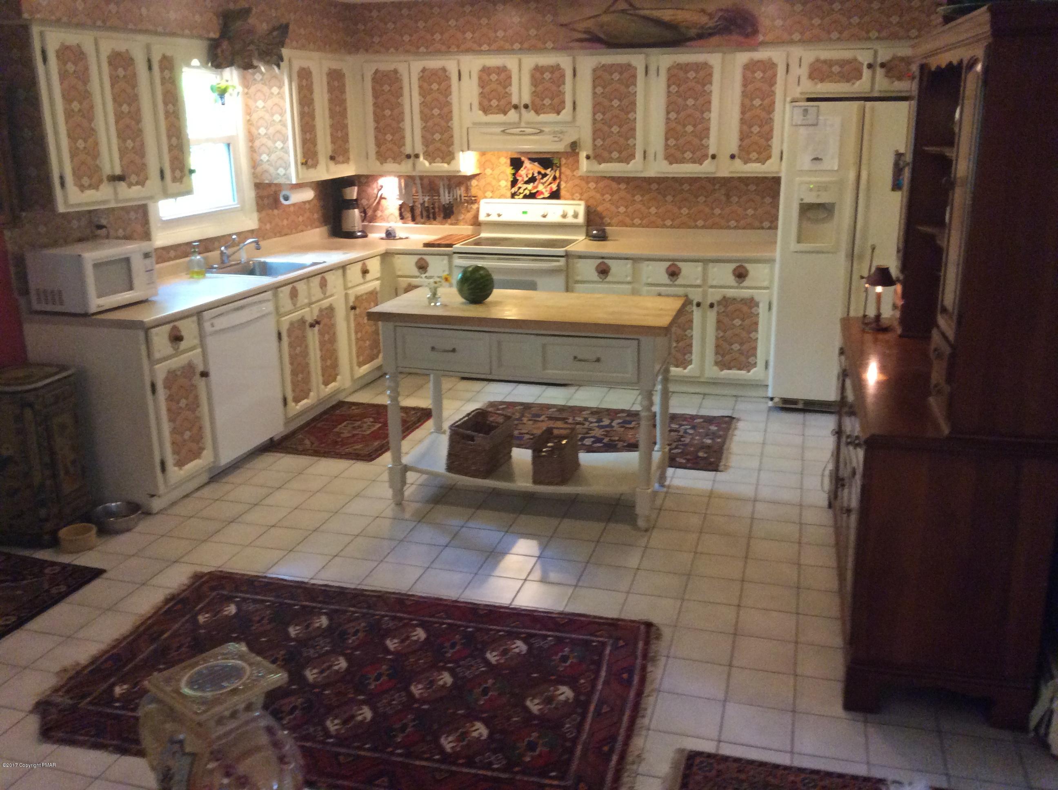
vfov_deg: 44.1
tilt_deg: -16.8
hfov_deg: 56.9
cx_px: 529
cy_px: 395
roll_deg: +1.0
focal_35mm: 32
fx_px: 977
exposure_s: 1/24
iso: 250
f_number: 2.4
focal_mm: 3.3
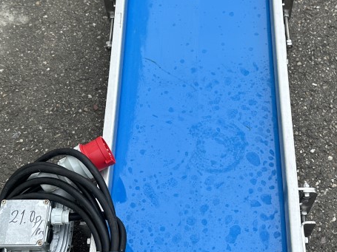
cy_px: 128
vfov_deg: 27.0
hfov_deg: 35.4
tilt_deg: -61.4
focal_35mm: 54
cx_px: 210
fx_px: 526
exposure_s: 1/121
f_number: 1.78
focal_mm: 6.86
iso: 100
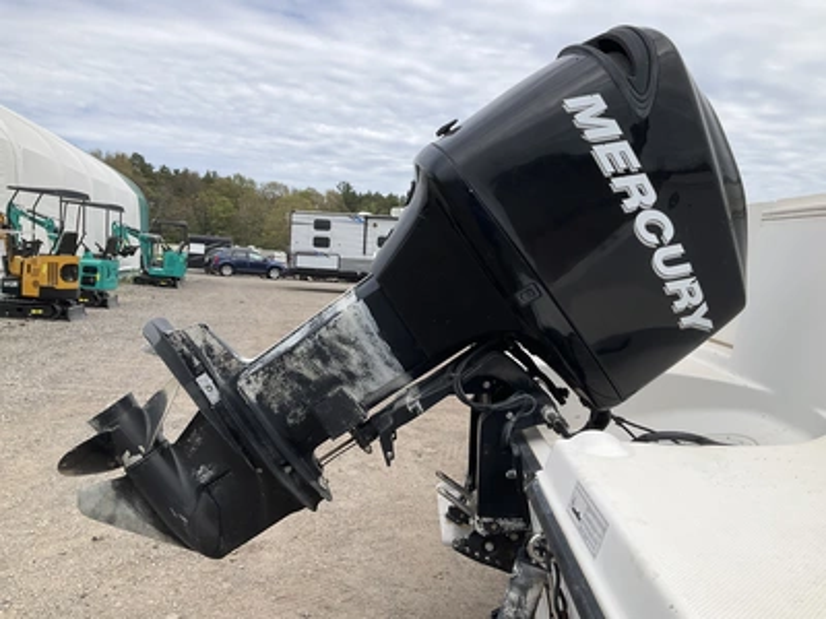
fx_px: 692
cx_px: 413
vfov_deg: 48.2
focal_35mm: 29
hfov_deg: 61.7
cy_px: 310
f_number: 1.8
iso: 25
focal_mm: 3
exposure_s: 1/1912
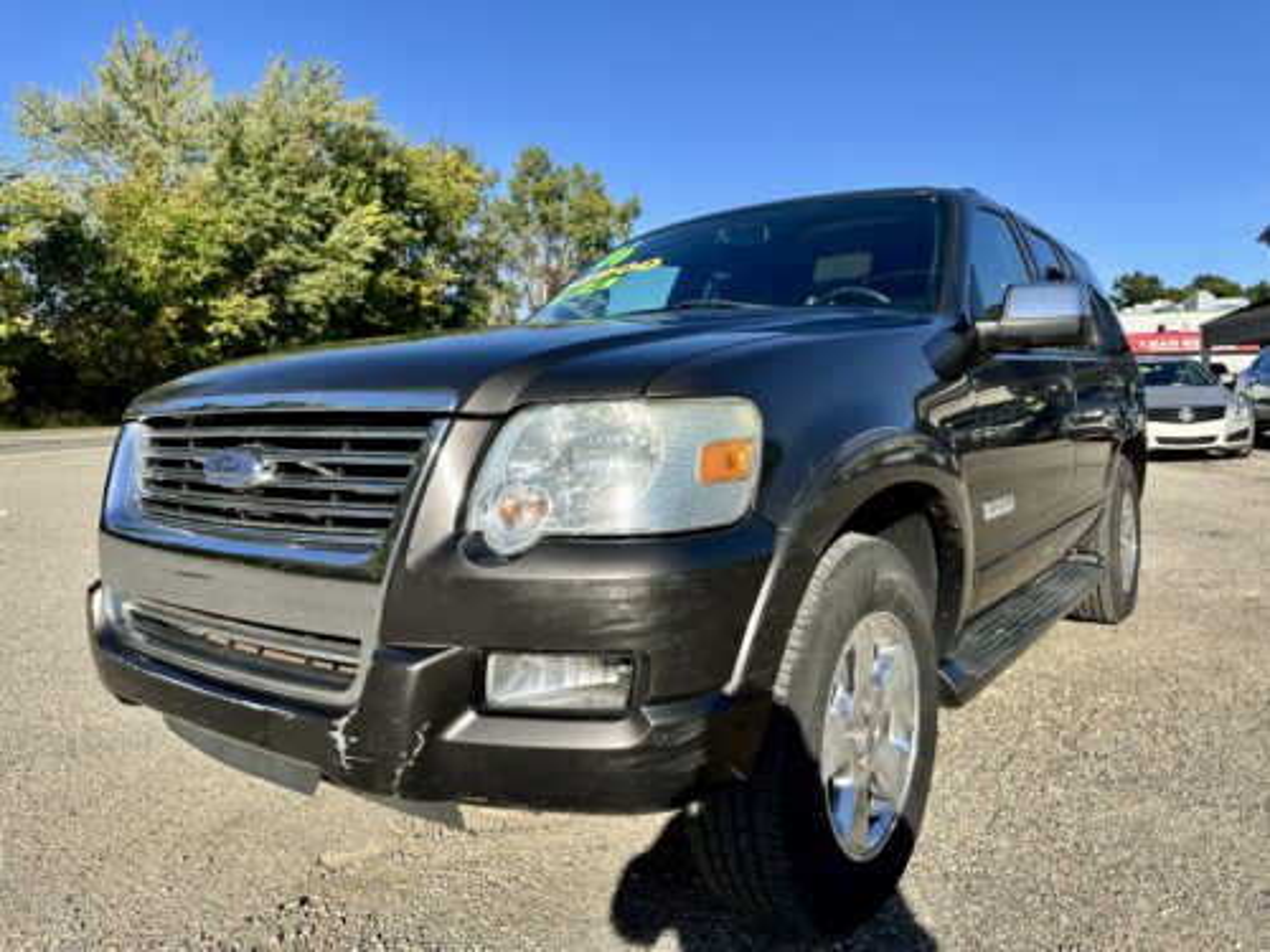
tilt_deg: -4.3
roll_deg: +0.0
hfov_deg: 71.6
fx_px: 881
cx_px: 635
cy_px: 476
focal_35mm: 24
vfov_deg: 56.8
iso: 80
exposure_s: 1/2967
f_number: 1.78
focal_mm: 6.86
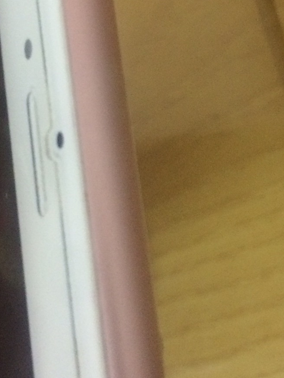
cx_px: 250
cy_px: 111
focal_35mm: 64
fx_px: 700
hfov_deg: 22.4
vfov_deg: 29.9
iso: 250
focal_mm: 4.15
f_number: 2.2
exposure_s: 1/20
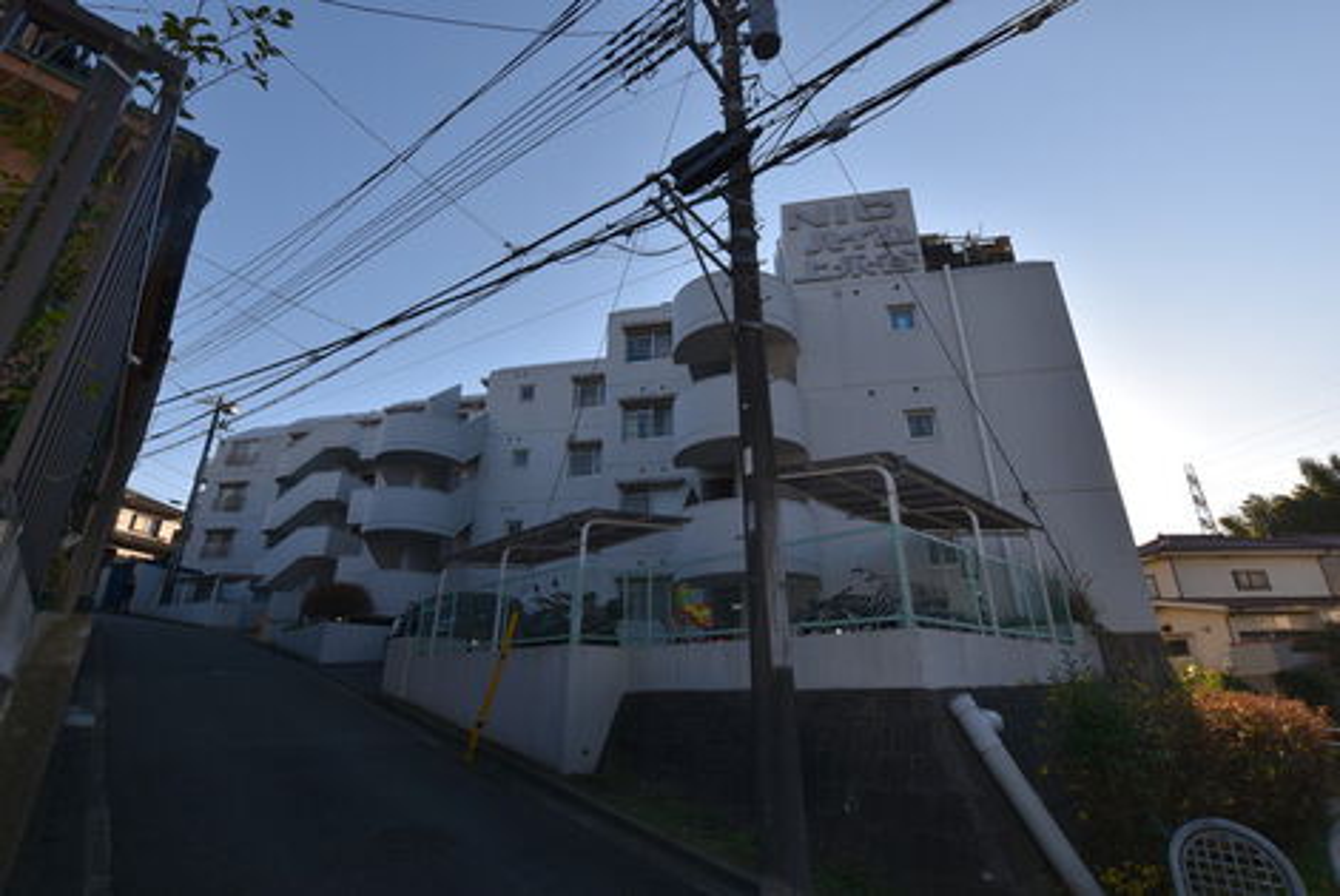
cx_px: 670
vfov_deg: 77.4
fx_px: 559
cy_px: 448
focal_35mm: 15
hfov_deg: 100.3
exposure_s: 1/200
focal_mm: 10
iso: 100
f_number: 7.1
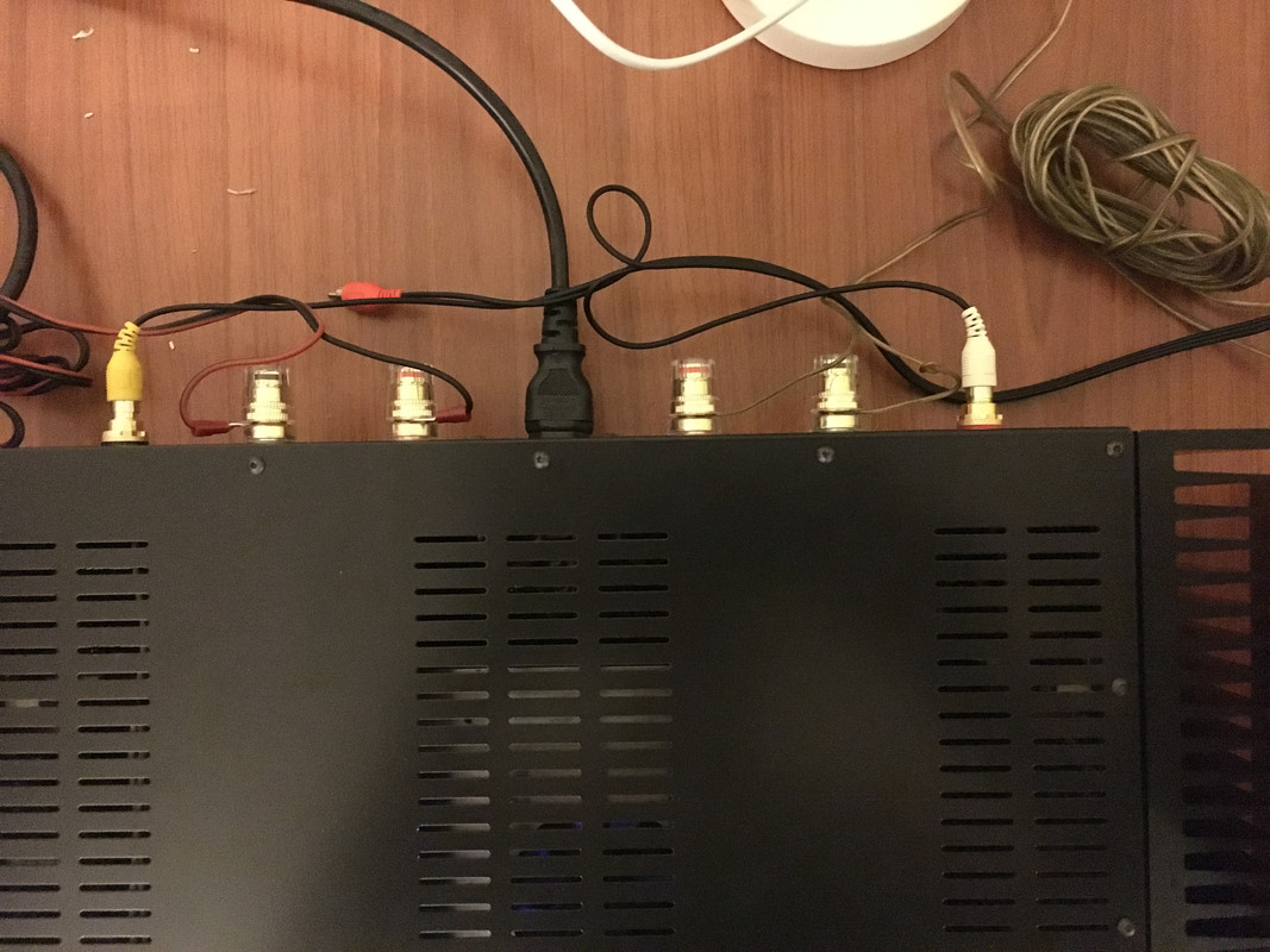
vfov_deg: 48.2
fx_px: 1064
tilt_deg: -86.6
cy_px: 476
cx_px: 635
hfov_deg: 61.7
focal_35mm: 29
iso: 2000
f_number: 2.2
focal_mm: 4.15
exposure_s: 1/17
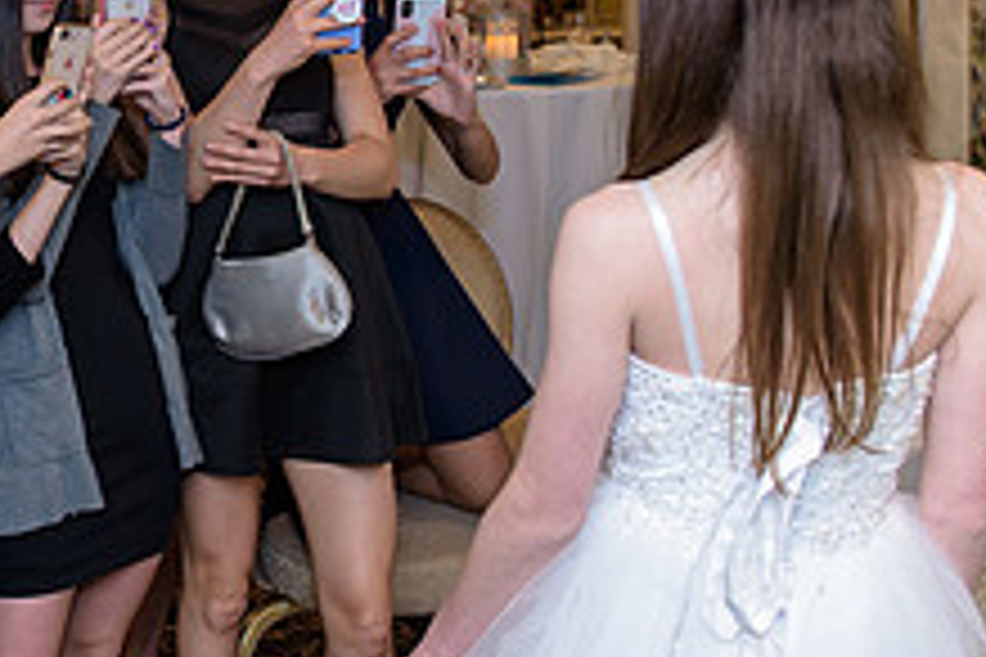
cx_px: 9
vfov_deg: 19.5
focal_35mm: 69
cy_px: 115
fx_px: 1890
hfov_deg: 27.6
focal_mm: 26
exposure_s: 1/125
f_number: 3.2
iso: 1600
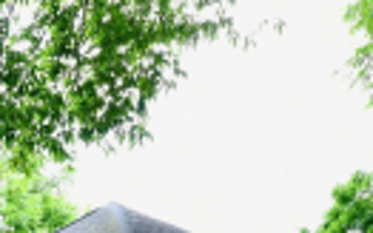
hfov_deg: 22.4
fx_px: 834
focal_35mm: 82
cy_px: 608
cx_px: -120
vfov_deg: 11.9
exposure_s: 1/160
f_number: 6.3
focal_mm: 14
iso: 640
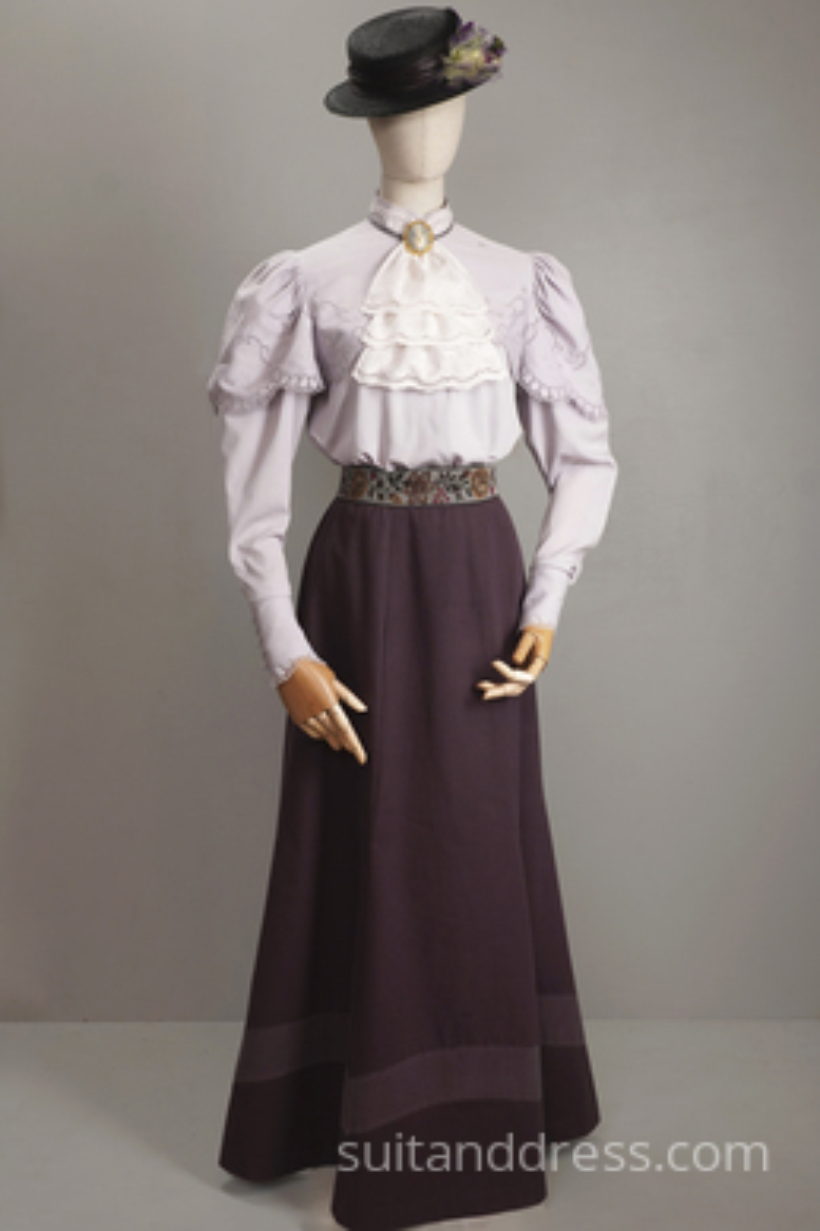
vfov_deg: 41.1
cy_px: 616
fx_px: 1641
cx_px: 410
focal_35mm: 48
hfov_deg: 28.1
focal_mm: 32
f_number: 7.1
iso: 320
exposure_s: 1/40
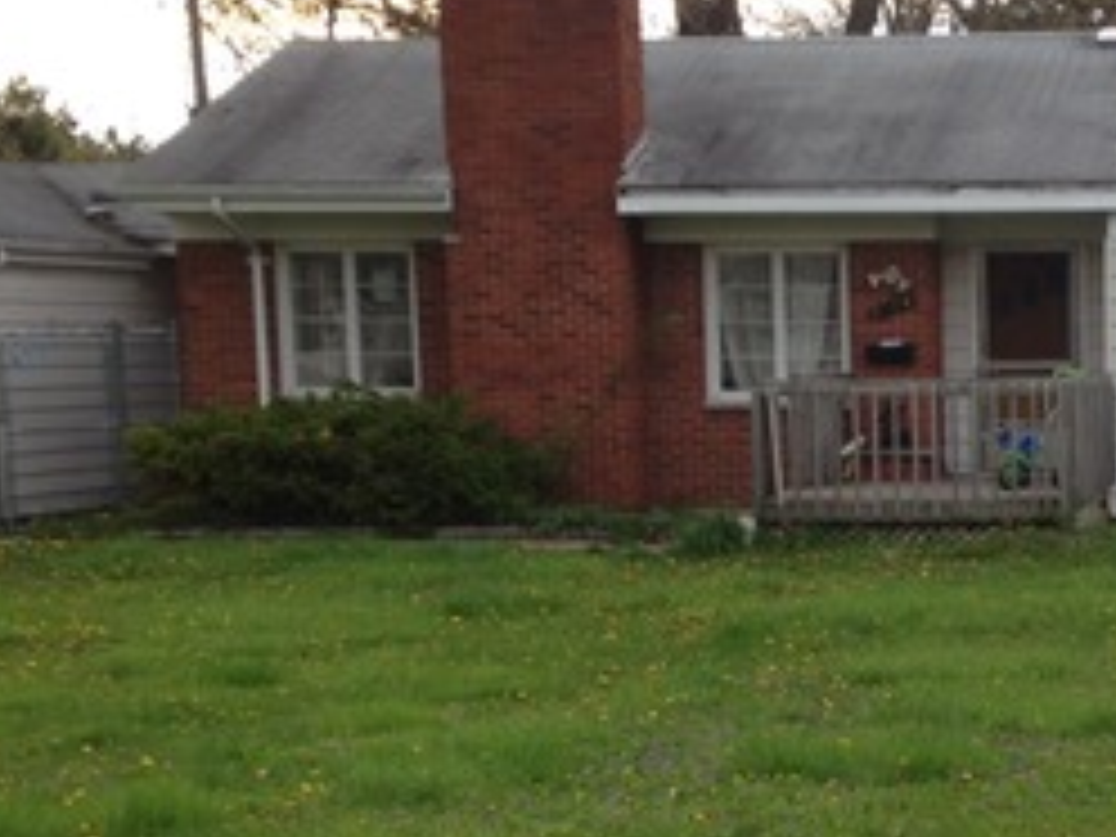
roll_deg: -0.8
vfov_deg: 17.2
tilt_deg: -5.1
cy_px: 666
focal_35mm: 85
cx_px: 1040
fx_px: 2740
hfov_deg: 22.4
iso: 50
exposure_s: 1/191
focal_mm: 4.12
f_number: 2.4
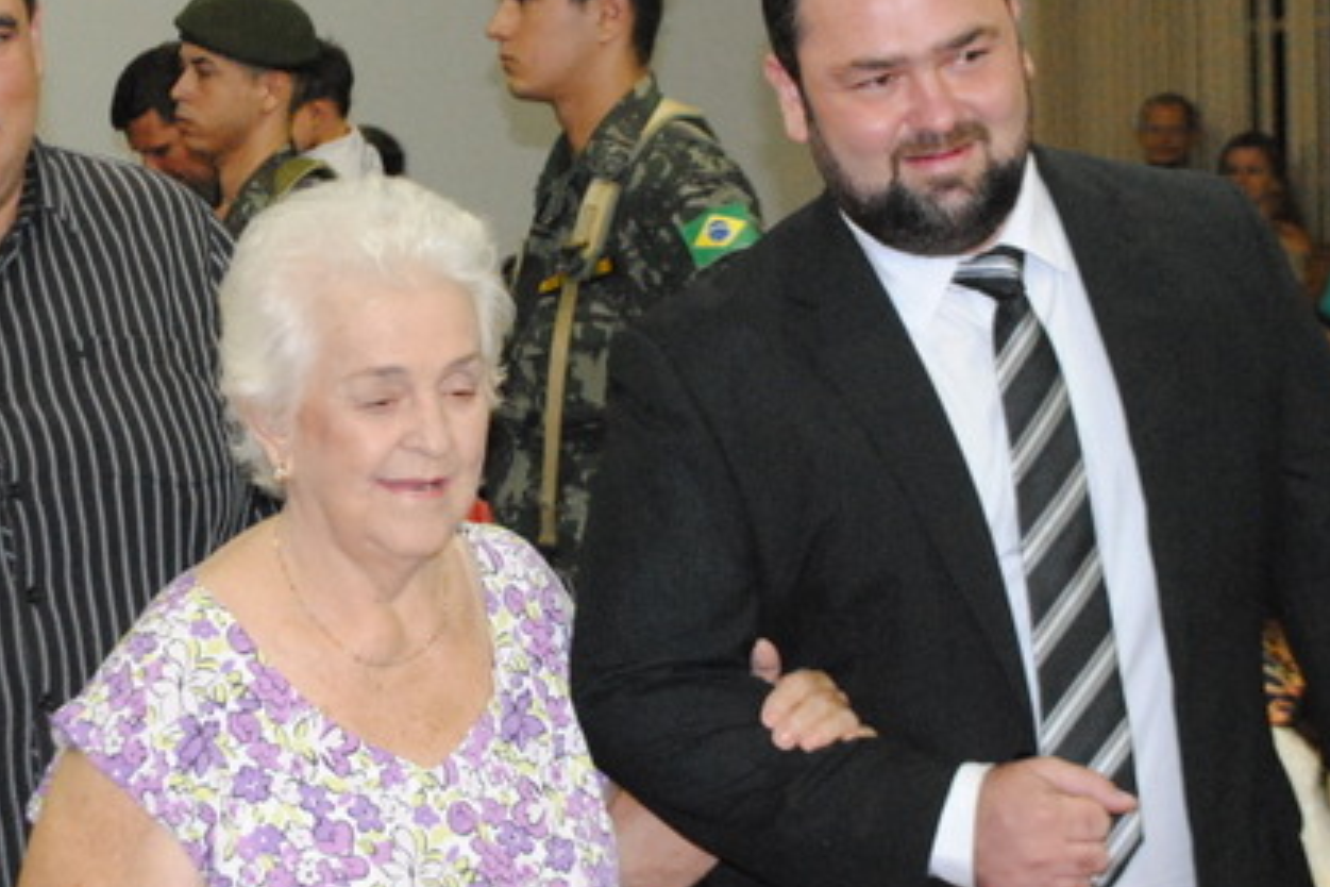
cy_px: 335
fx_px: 3620
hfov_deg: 20.8
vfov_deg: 14.0
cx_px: 545
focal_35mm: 98
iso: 1600
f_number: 5
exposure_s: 1/40
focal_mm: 34
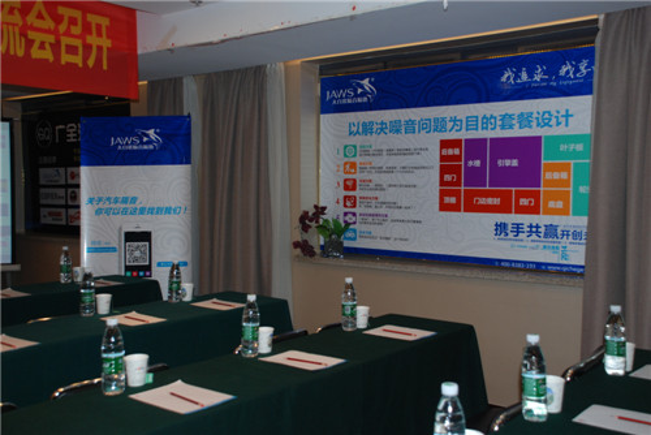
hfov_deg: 49.5
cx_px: 326
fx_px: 706
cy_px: 218
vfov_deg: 34.3
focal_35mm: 39
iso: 400
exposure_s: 1/60
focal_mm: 26
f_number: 4
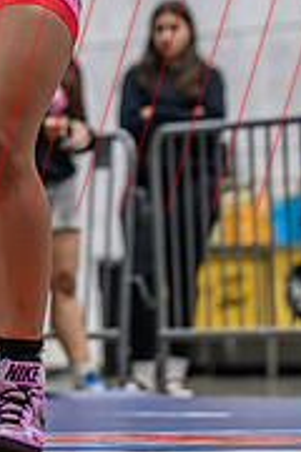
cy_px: -53
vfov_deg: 6.1
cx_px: -10
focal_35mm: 339
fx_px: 4251
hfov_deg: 4.0
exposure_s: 1/1000
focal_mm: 89
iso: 3200
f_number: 2.8
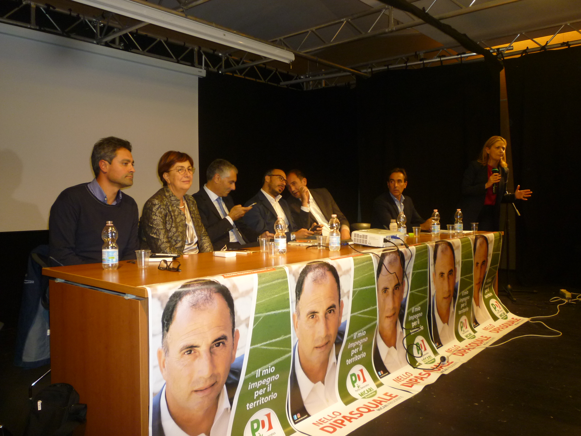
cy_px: 218
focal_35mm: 29
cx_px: 290
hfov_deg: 61.7
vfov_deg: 48.2
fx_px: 487
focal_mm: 5.2
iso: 200
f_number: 3.3
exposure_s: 1/30
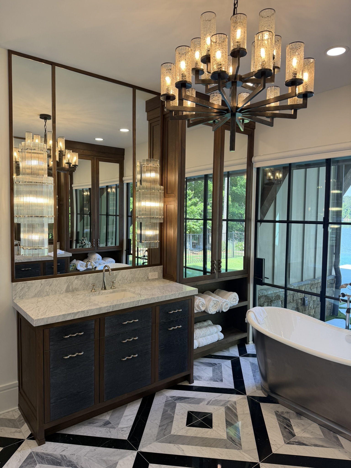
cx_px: 176
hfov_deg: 56.8
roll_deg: -0.5
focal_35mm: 24
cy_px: 234
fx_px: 324
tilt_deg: -2.9
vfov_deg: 71.6
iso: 80
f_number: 1.78
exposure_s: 1/174
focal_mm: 6.76
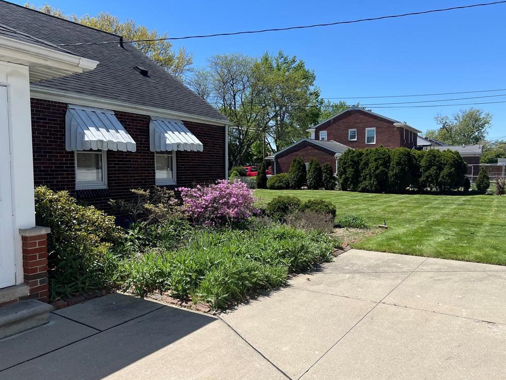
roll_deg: +0.0
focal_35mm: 27
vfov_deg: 51.4
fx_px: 395
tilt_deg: -3.2
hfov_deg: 65.3
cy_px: 195
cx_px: 252
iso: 50
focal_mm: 5.7
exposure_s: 1/3460
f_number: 1.5
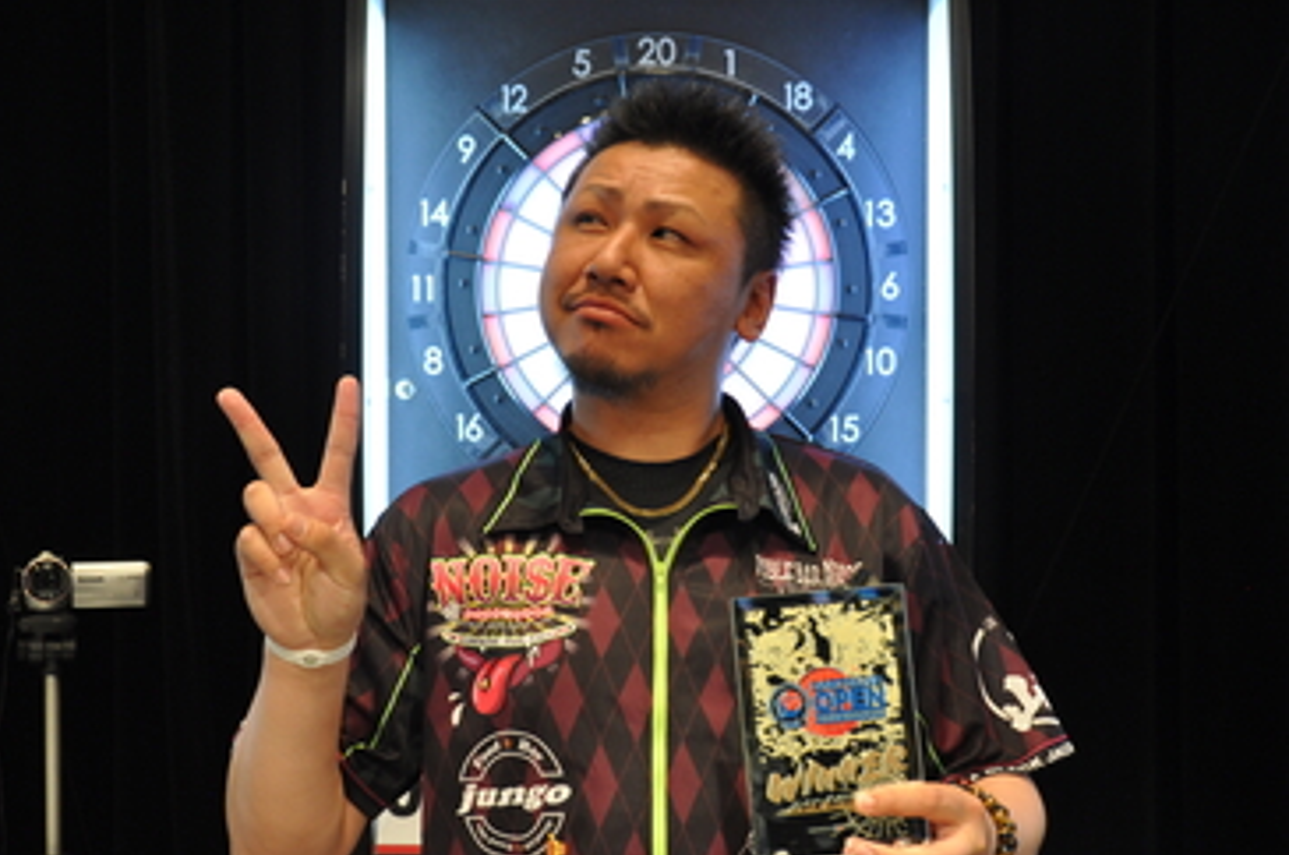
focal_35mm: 52
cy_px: 488
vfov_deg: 25.9
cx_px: 632
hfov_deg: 38.2
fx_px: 1859
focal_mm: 28
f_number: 4
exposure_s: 1/15
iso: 640
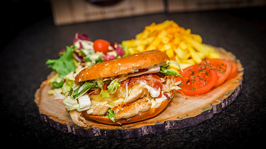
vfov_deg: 16.1
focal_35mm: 75
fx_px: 530
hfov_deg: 28.2
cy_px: 83
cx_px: 133
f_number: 4
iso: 100
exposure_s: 1/250
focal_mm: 70
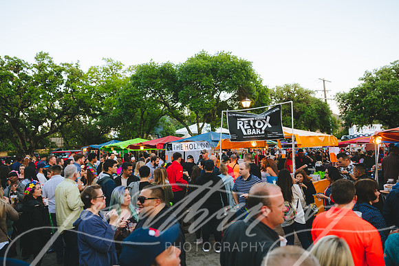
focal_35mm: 26
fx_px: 285
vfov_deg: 50.0
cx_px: 200
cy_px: 133
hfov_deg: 69.9
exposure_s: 1/160
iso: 180
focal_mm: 24
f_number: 3.5
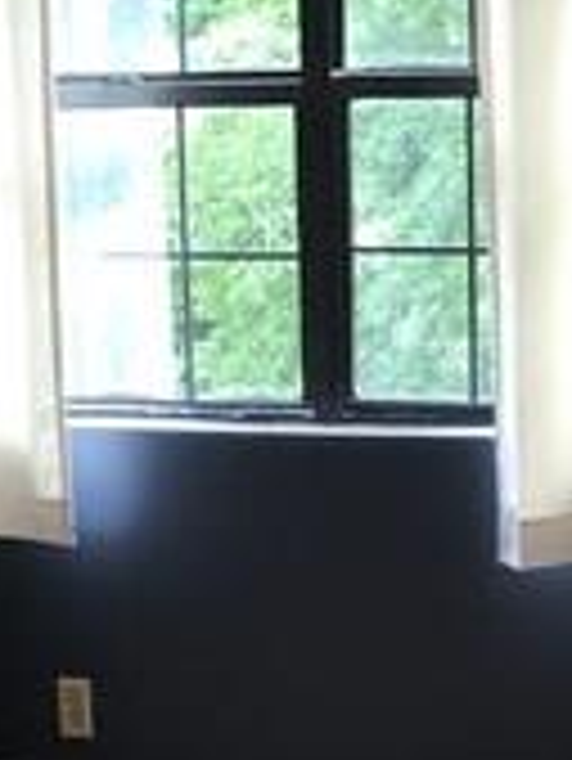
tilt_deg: -10.1
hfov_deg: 9.3
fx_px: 3499
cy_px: 706
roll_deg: +1.4
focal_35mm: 159
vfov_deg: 12.3
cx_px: 360
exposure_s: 1/30
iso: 32
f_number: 1.8
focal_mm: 3.99
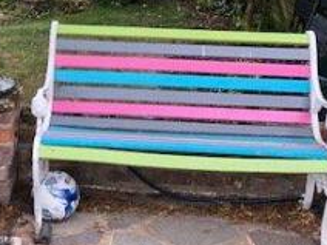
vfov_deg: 18.4
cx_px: 104
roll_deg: -1.4
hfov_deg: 25.2
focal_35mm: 77
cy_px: -25
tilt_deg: -7.3
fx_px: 727
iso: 32
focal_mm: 4
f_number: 1.8
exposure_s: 1/120
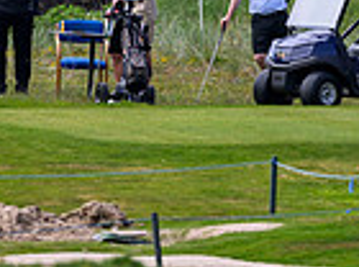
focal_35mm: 1771
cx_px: -406
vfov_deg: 0.8
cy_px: -169
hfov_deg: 1.1
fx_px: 18304
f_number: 7.1
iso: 800
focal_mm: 400
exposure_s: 1/1600
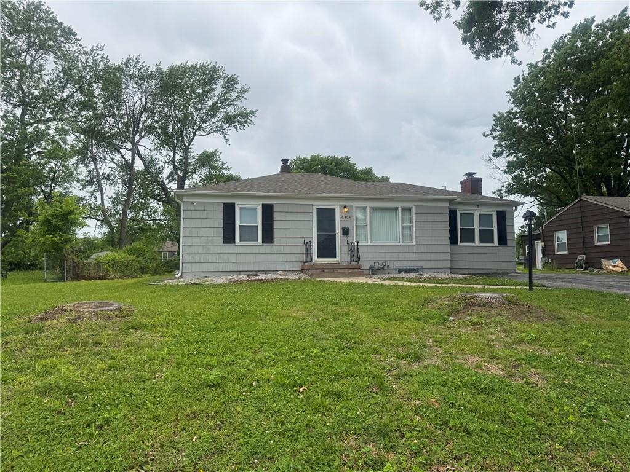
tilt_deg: +3.8
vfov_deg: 56.8
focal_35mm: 24
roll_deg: +0.7
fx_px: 437
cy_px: 236
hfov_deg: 71.6
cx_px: 315
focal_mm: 6.76
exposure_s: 1/2252
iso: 80
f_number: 1.78
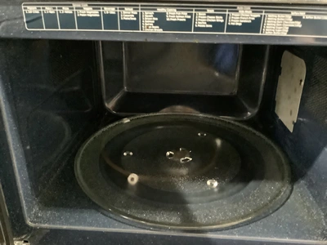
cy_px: 122
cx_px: 164
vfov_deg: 45.4
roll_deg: -0.6
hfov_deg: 58.4
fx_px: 293
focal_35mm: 31
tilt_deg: -23.9
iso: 800
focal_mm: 3.3
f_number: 2.4
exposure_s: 1/15
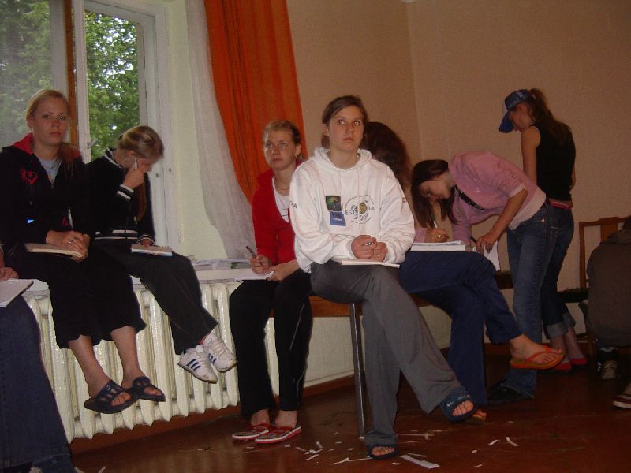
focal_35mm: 38
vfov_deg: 37.7
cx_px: 316
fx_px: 693
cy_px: 236
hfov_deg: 49.0
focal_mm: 5.8
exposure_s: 1/60
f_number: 2.6
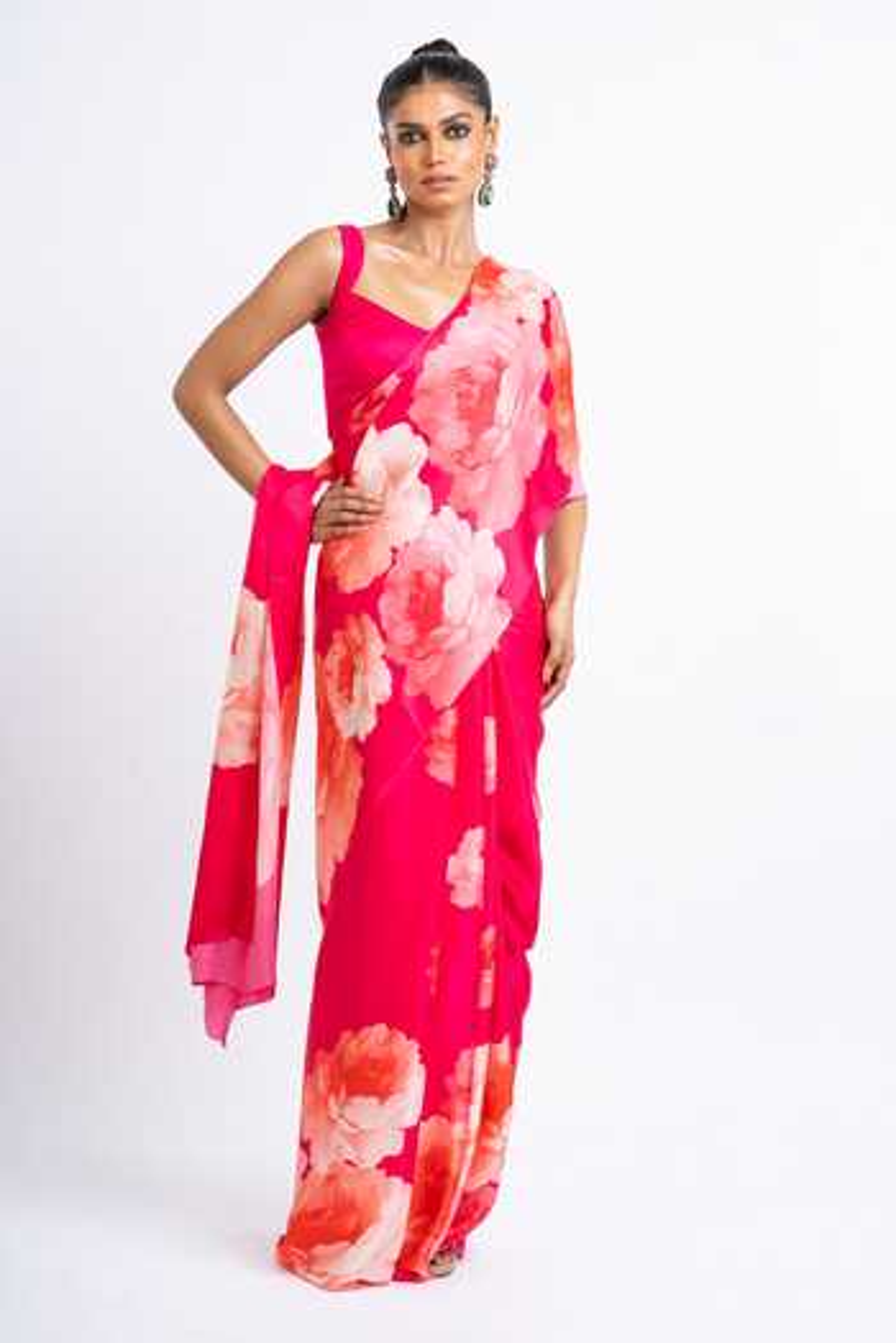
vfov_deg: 23.9
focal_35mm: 85
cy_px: 672
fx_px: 3173
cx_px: 448
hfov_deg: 16.1
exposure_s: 1/160
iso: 200
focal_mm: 85
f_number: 11
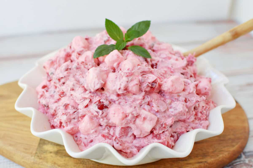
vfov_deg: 25.8
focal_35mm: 52
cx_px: 126
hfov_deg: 37.9
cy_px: 84
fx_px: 369
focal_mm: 35
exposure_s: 1/60
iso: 450
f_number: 4
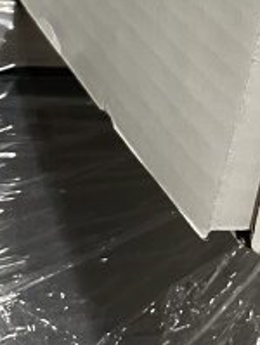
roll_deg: -13.0
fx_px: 1058
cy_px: -172
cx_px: 267
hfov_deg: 13.8
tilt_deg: -7.4
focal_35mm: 106
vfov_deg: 16.8
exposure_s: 1/91
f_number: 1.6
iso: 125
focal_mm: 4.2
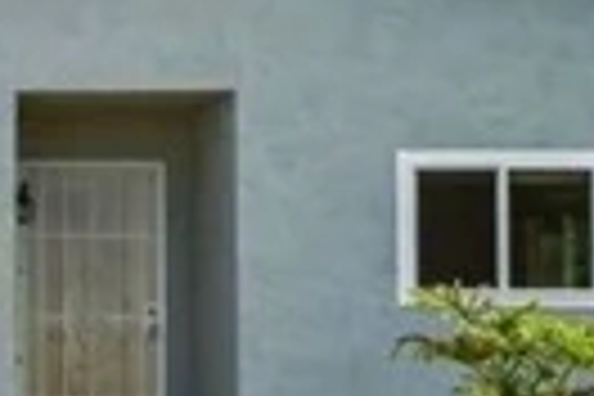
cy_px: 194
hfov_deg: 19.6
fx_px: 1468
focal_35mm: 89
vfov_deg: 15.4
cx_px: -317
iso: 200
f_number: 6.3
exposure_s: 1/1250
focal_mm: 14
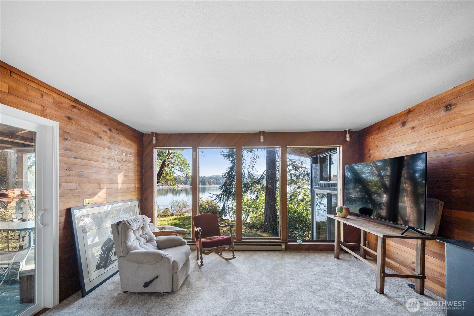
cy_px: 158
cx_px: 237
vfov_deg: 90.0
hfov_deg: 112.6
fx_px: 158
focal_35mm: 12
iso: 250
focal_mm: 12
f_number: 7.1
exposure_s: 1/40
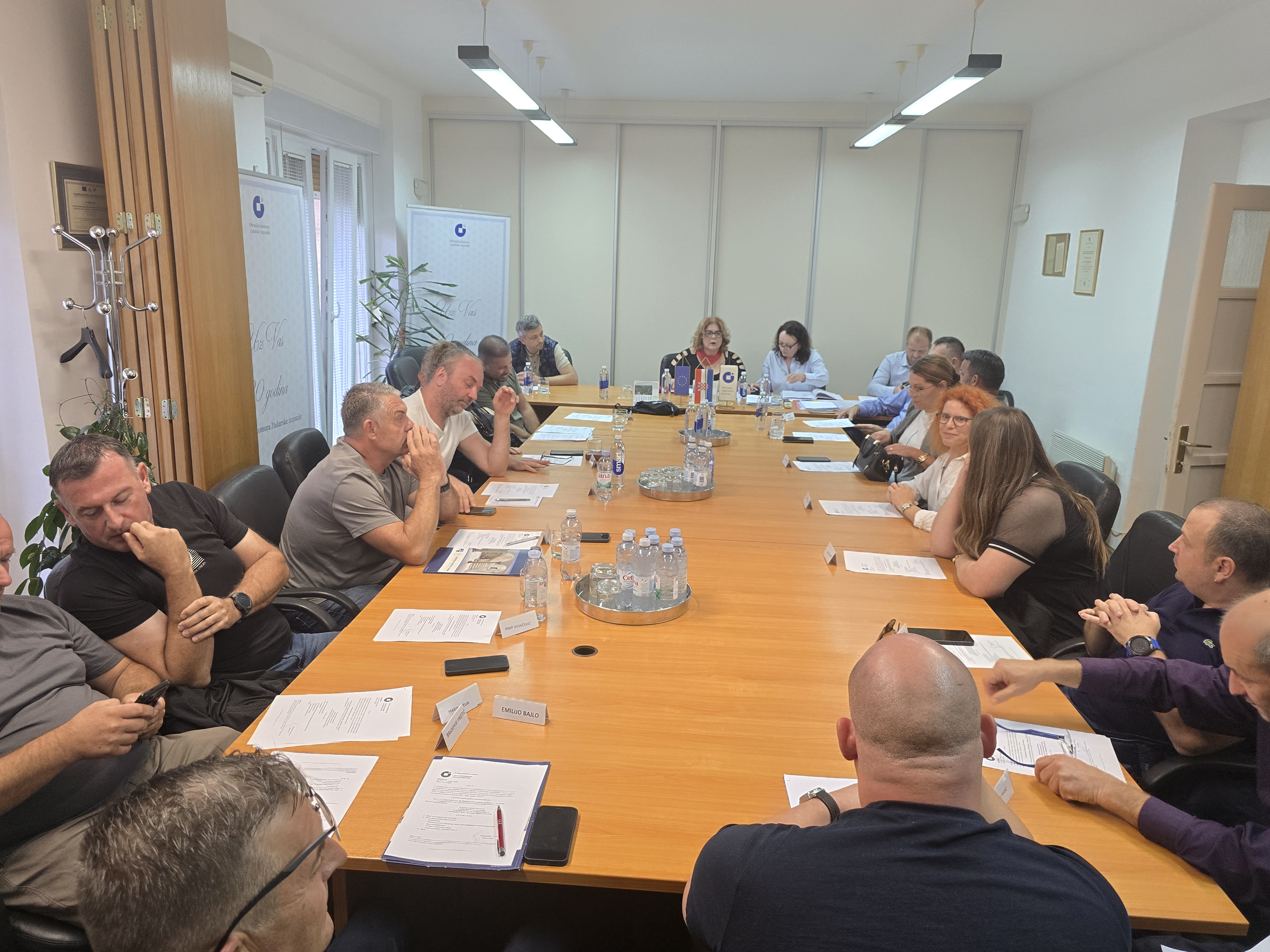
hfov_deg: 71.6
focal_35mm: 24
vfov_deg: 56.8
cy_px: 467
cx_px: 628
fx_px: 881
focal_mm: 6.3
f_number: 1.7
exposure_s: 1/100
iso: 320
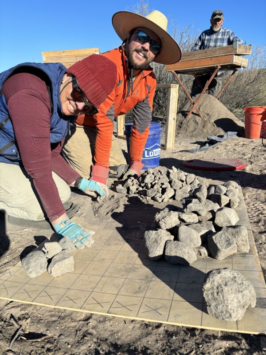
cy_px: 178
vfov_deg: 67.3
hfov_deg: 53.1
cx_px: 133
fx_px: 266
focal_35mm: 26
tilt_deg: -14.2
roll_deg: -0.4
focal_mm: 5.96
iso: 50
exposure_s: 1/1949
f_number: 1.6
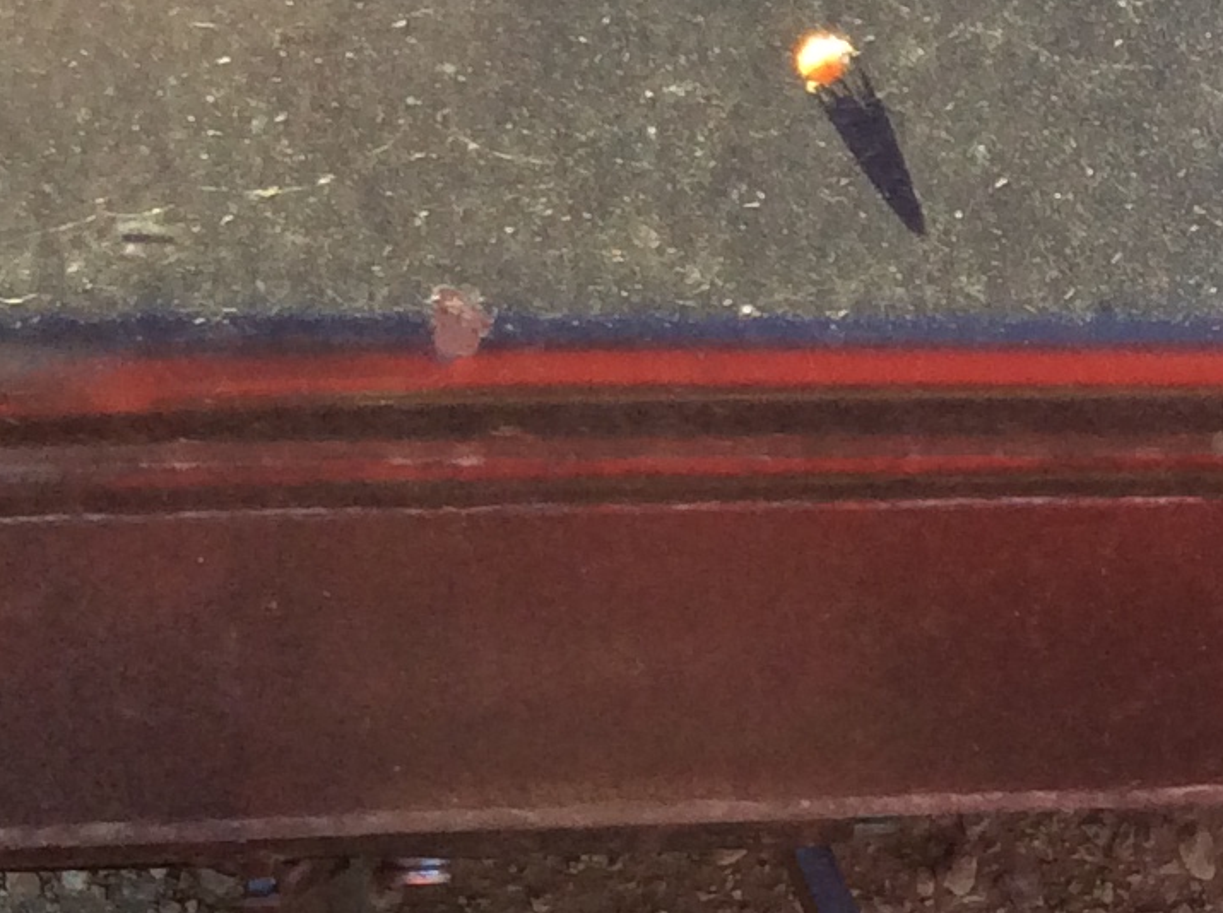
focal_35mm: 116
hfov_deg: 15.7
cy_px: 1046
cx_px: 1789
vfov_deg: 12.5
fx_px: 4092
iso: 50
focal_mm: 3.3
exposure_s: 1/120
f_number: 2.4
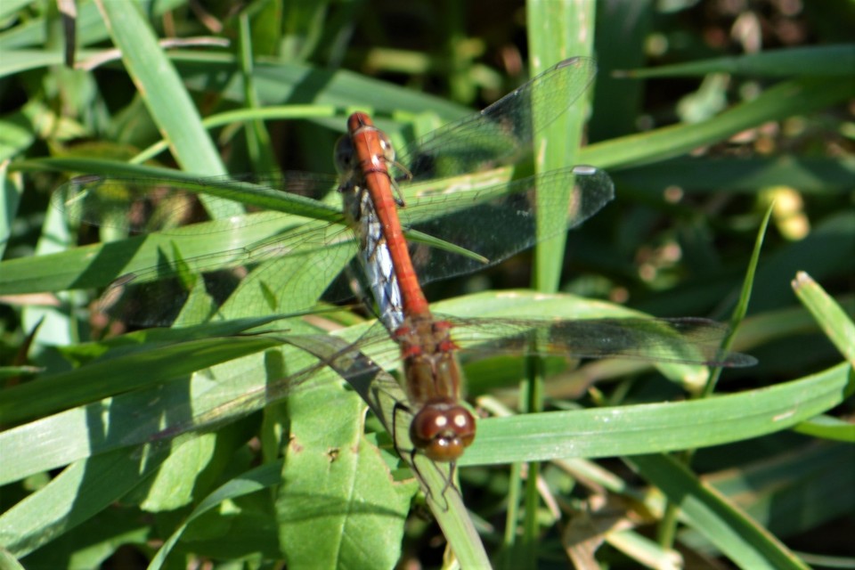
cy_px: 285
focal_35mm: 450
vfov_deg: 3.1
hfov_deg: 4.6
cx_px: 428
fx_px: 10687
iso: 100
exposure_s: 1/125
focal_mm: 300
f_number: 8
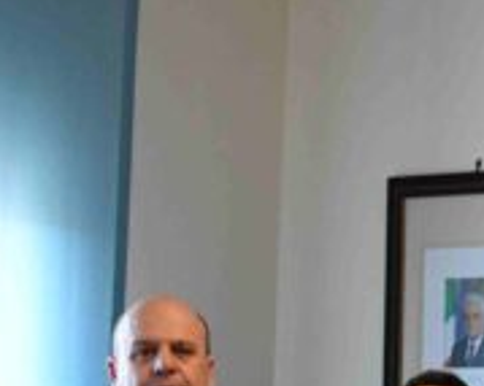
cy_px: 443
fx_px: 2720
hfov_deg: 9.7
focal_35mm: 190
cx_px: 827
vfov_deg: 8.1
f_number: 1.8
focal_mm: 35
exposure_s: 1/640
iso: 2800
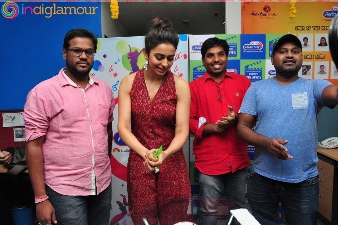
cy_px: 112
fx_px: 253
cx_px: 169
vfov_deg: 47.8
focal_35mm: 27
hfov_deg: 67.4
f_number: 10
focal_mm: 18
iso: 1250
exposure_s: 1/125
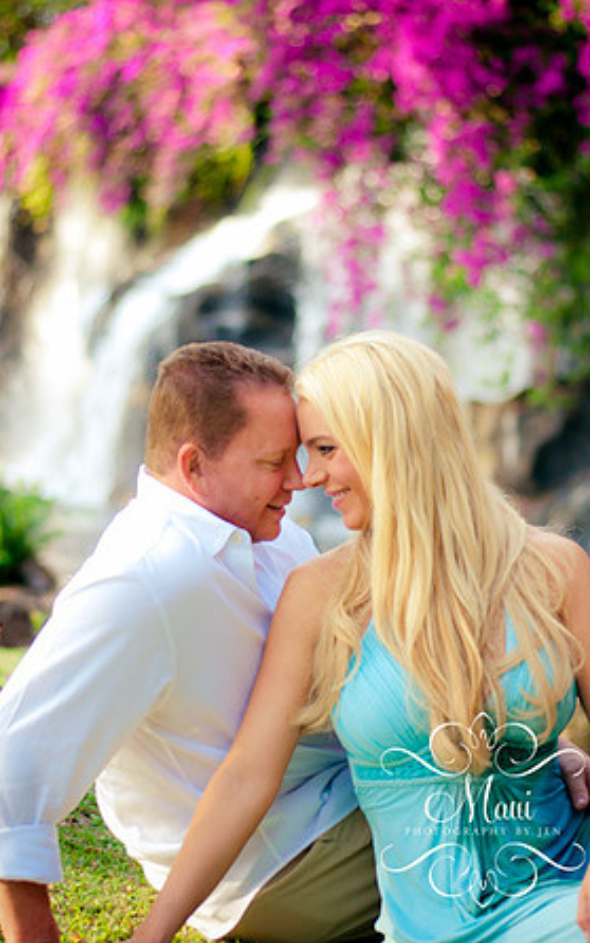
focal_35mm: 77
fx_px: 1980
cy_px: 474
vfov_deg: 26.8
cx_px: 310
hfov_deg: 16.9
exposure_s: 1/125
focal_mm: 50
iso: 200
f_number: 1.8
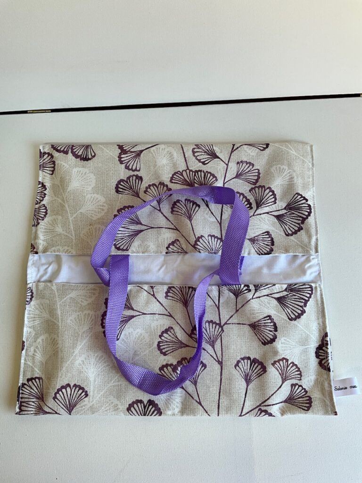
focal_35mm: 29
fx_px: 404
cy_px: 242
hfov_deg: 48.2
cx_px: 181
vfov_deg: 61.7
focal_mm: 3
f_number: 1.8
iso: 20
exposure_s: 1/100
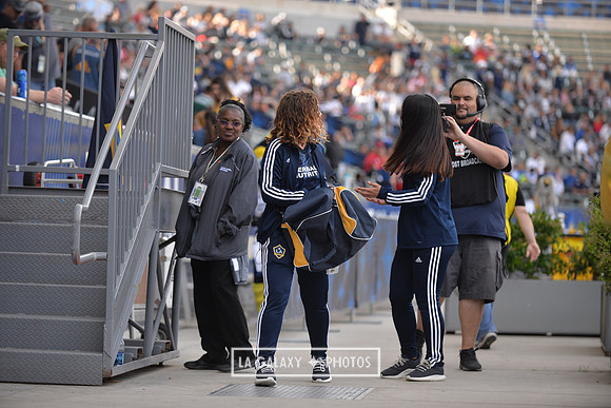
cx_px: 306
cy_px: 204
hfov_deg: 15.8
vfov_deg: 10.6
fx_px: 2207
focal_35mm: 130
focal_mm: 130
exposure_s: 1/2000
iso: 640
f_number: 2.8
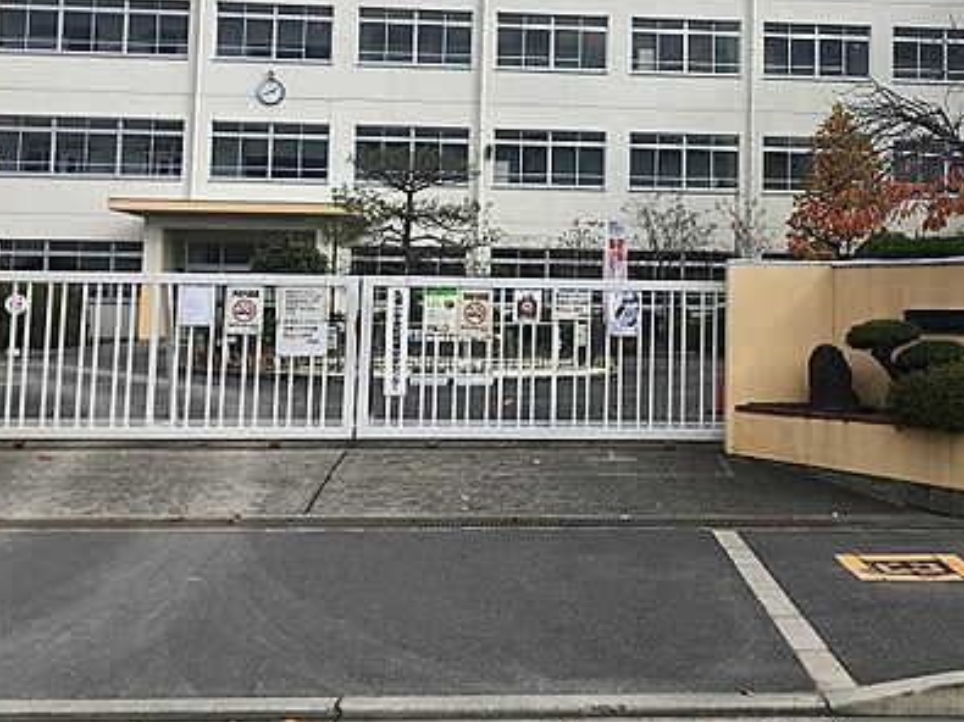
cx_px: 666
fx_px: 1225
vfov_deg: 32.3
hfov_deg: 42.2
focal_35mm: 44
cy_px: 191
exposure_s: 1/1026
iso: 25
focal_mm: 4.15
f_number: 2.2
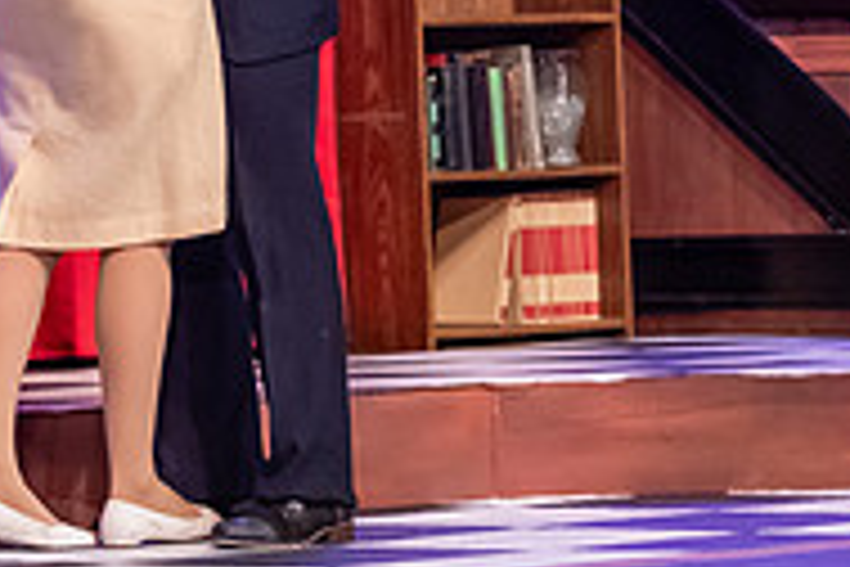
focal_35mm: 276
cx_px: -9
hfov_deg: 7.4
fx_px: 6516
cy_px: -155
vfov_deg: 5.0
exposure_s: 1/200
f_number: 3.2
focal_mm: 90
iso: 3200
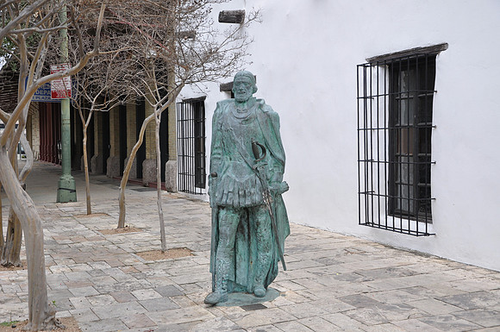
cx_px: 250
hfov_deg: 41.2
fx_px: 666
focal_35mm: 48
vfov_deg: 28.0
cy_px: 166
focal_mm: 32
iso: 220
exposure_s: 1/125
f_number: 5.6
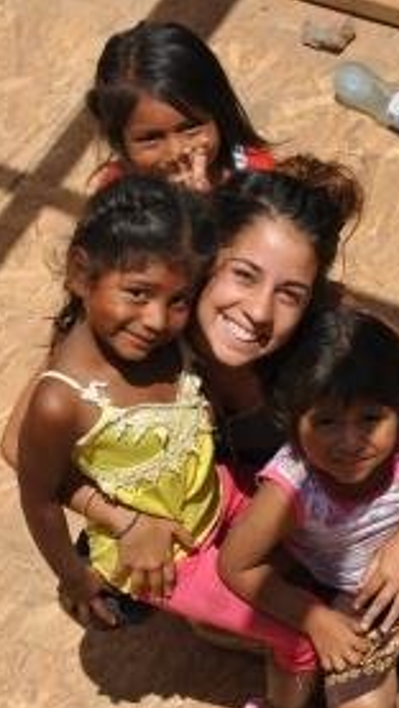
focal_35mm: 112
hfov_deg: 10.8
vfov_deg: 19.1
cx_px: 151
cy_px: 381
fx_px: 2105
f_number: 9
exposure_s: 1/320
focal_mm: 44
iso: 100
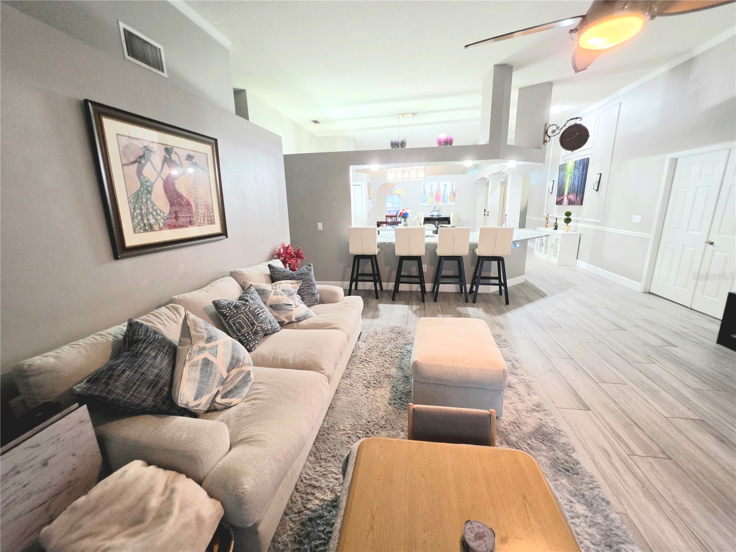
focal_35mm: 13
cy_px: 276
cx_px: 368
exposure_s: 1/60.2
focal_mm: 2.2
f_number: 1.9
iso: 400
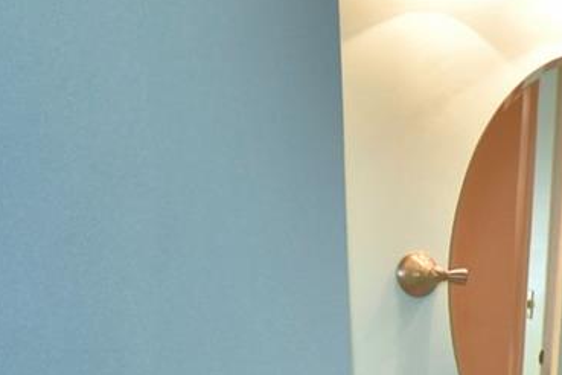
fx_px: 1015
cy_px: 436
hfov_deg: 26.9
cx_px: 698
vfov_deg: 19.8
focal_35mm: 65
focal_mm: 10
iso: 320
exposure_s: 1/30
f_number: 4.5
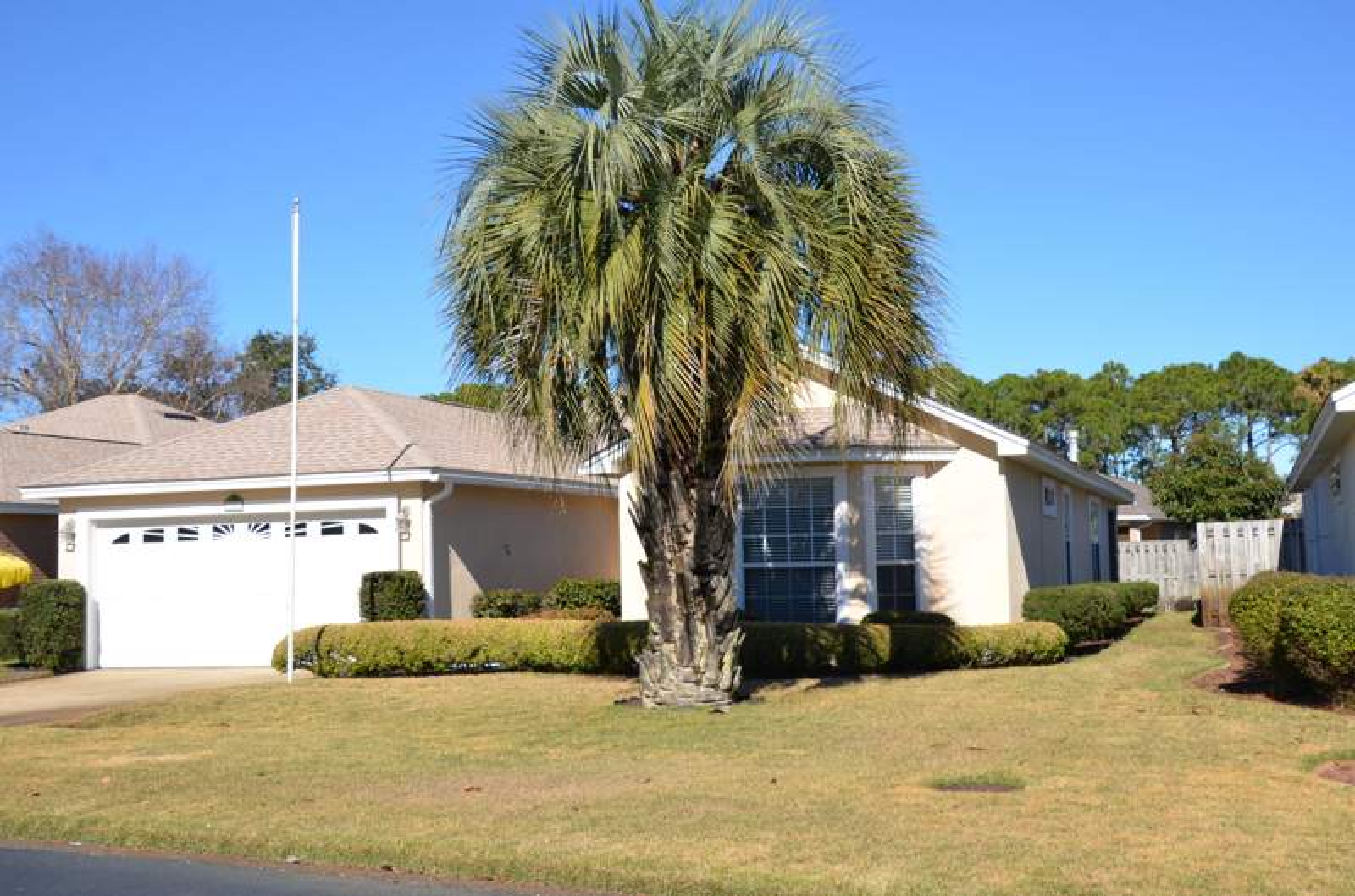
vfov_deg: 34.0
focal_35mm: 39
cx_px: 678
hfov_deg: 49.7
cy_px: 448
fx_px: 1464
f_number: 9
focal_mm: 26
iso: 100
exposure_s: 1/250
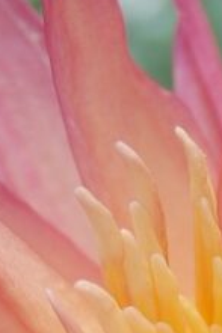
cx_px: 350
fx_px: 3474
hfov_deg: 3.6
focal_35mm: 375
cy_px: 541
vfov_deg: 5.4
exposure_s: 1/400
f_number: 8
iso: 200
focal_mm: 46
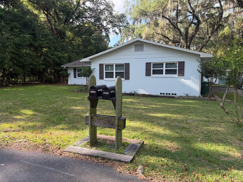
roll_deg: +0.2
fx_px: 168
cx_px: 122
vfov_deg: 56.8
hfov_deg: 71.6
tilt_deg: -3.4
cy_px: 91
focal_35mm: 24
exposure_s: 1/632
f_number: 1.78
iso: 80
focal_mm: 6.76
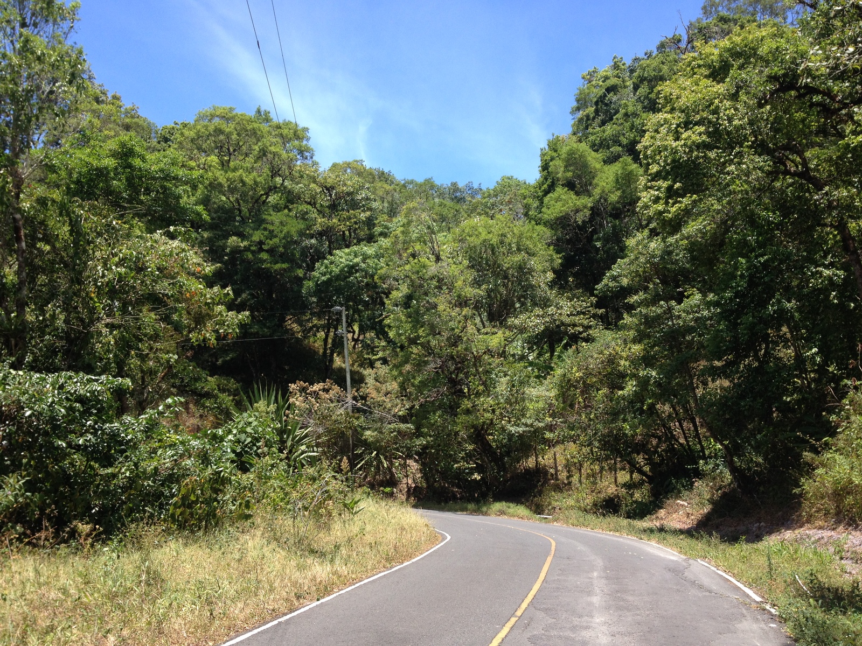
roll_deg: -2.2
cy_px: 323
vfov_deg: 40.7
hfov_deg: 52.6
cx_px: 431
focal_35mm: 35
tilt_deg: +7.8
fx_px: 872
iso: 50
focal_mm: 4.28
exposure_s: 1/717
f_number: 2.4
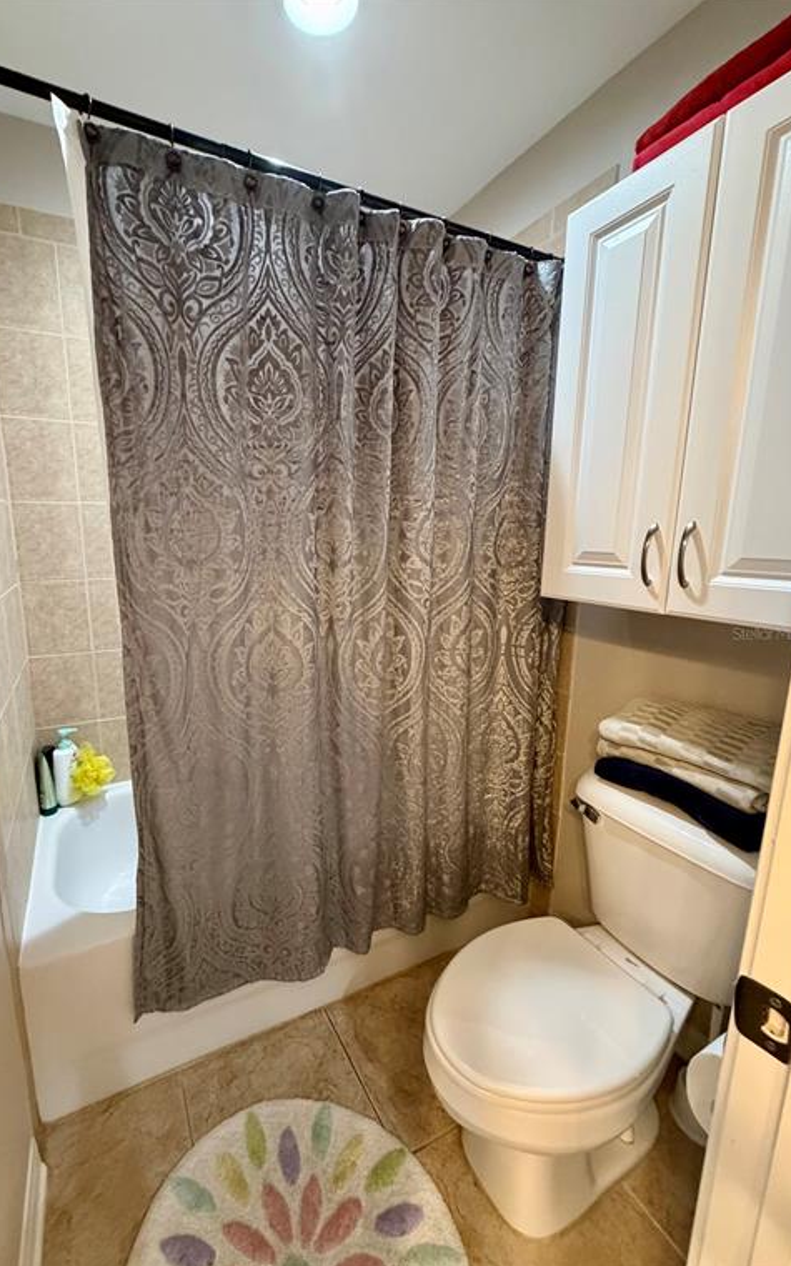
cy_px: 633
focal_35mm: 15
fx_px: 517
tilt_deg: -11.5
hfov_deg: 74.2
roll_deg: +0.2
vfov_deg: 101.5
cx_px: 328
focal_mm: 2.22
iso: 500
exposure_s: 1/60
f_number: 2.2
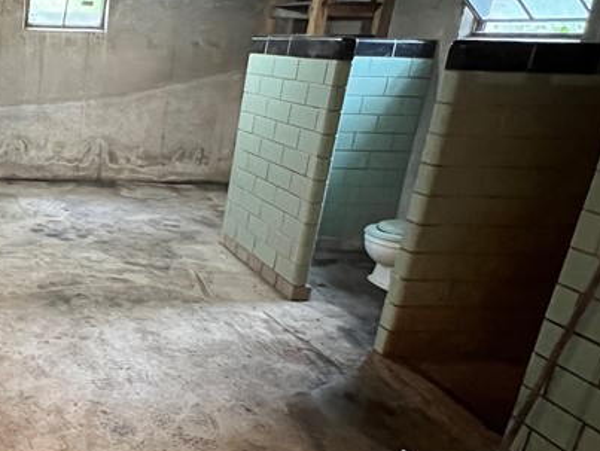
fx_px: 573
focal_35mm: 33
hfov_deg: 44.5
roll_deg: -1.7
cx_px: -34
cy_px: 223
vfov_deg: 43.0
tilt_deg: -19.5
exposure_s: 1/40
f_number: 1.8
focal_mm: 1.57
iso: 1000
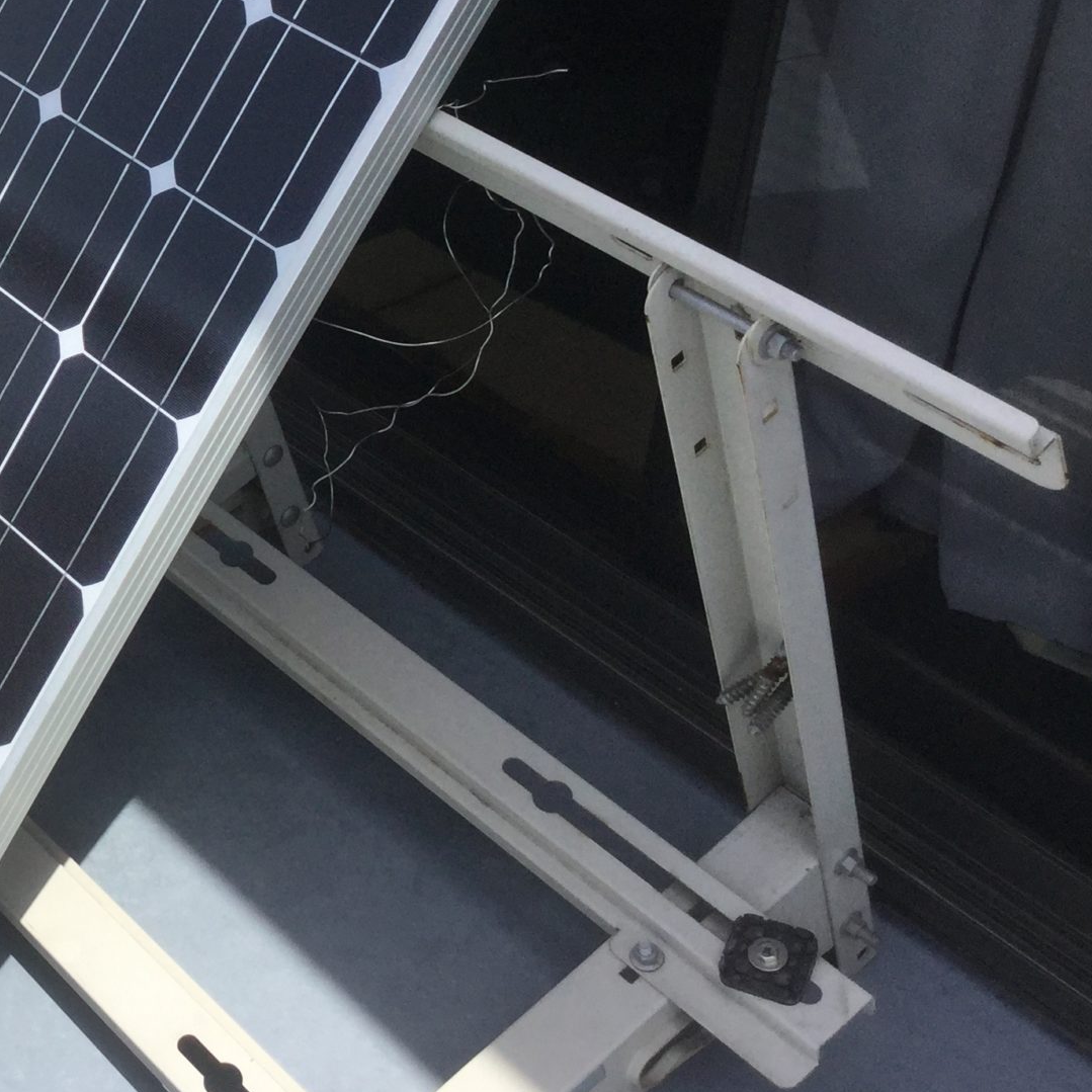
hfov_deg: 24.6
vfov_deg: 26.3
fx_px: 2320
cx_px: -132
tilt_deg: -33.4
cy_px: 350
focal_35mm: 65
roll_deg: +3.5
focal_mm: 3.3
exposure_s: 1/1235
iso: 25
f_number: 2.4
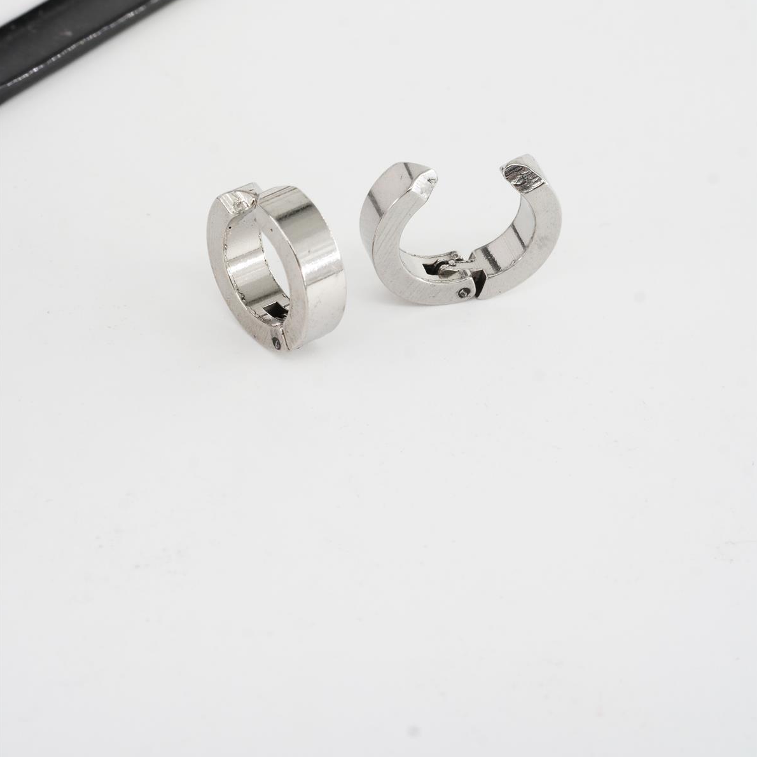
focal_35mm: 108
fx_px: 2672
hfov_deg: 16.1
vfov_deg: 16.1
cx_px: 379
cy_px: 221
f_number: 20
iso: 400
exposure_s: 1/60
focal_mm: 55
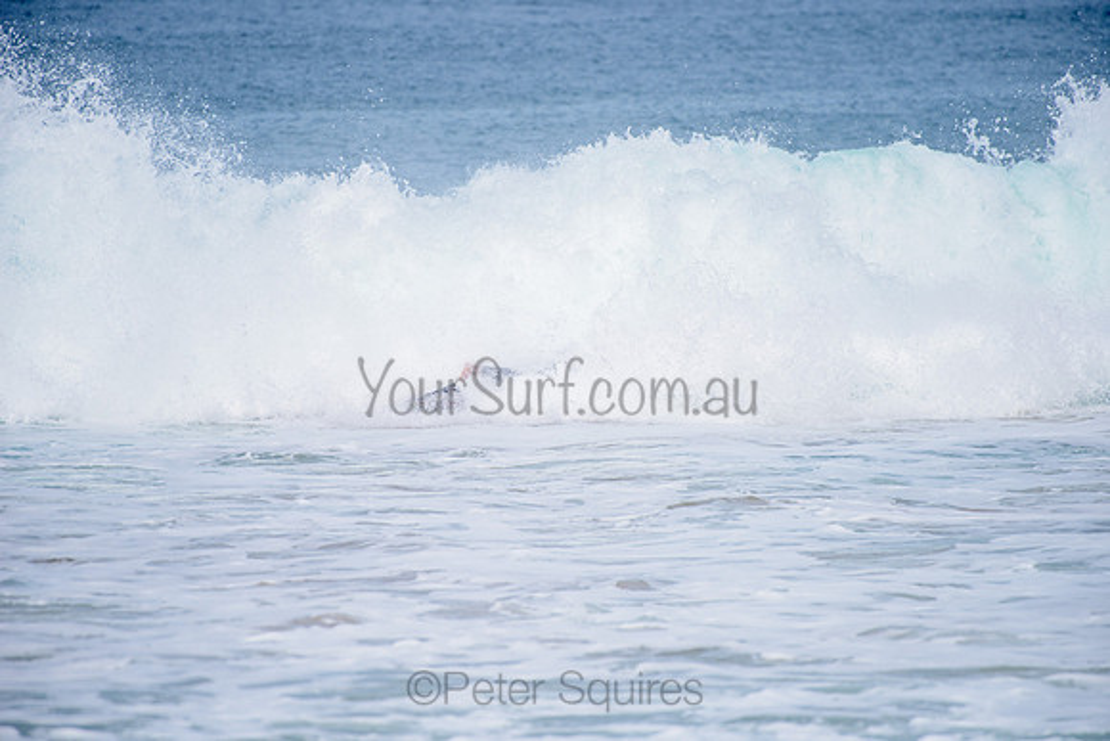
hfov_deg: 4.1
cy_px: 370
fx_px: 15420
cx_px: 555
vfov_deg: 2.8
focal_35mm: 500
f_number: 5.6
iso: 250
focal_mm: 500
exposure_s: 1/2000
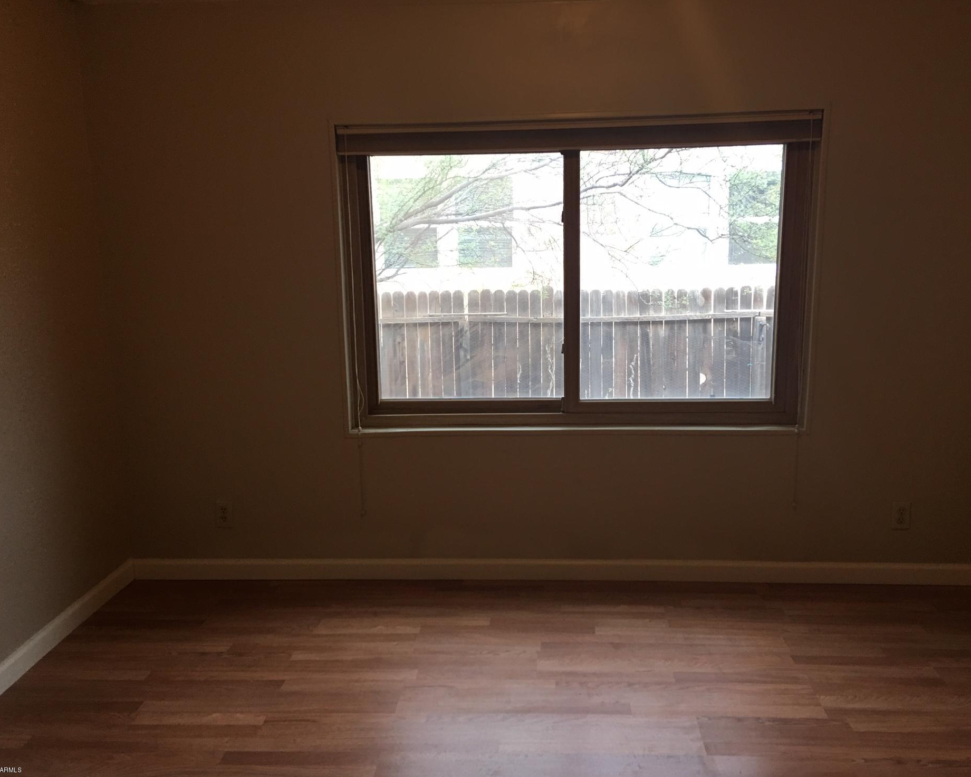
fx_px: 891
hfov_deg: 57.2
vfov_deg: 47.1
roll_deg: +1.1
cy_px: 397
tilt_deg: -11.8
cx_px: 503
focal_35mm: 31
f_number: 2.2
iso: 40
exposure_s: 1/30
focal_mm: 4.15
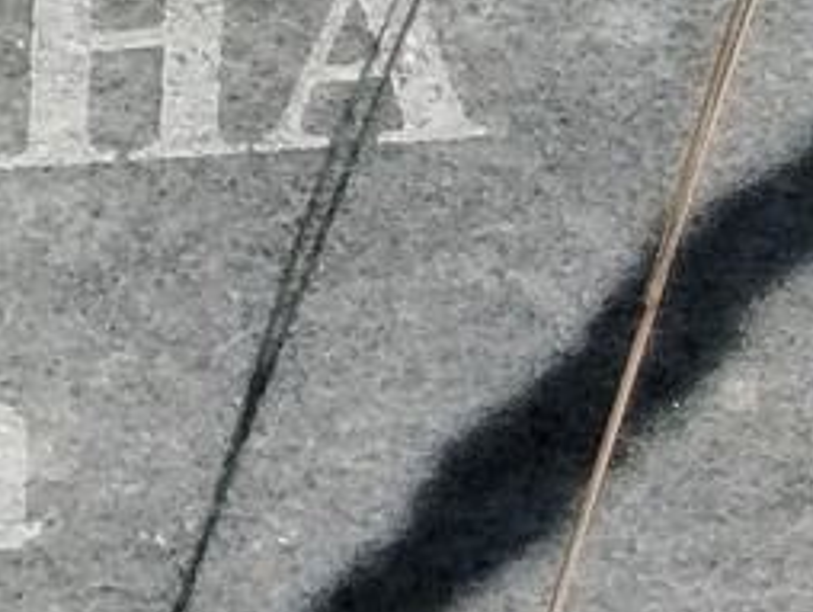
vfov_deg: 9.7
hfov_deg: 12.3
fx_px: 3550
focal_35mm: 151
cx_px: -464
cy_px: 753
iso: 50
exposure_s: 1/1414
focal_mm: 5.31
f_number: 1.7
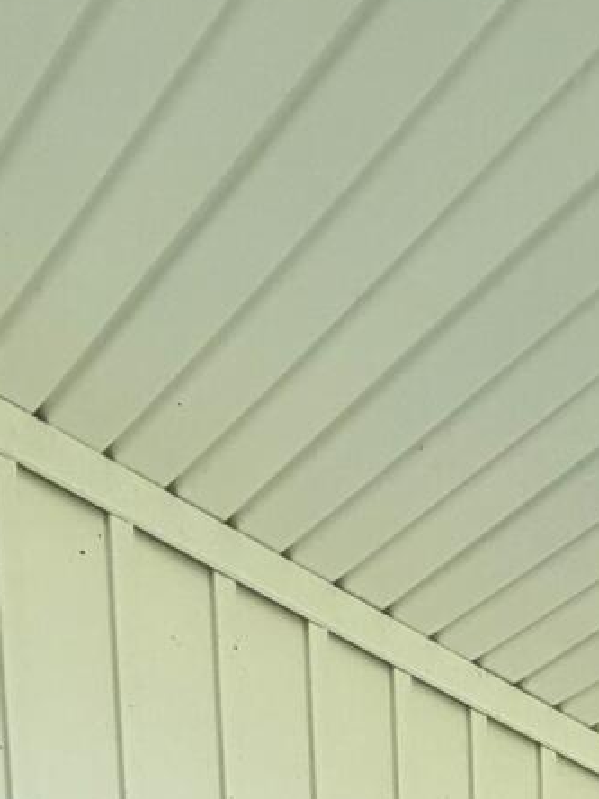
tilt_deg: -7.5
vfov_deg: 17.2
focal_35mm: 63
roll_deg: +0.8
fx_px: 1454
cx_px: 592
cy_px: 1744
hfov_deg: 22.4
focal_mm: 2.22
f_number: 2.2
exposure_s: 1/506
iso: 40
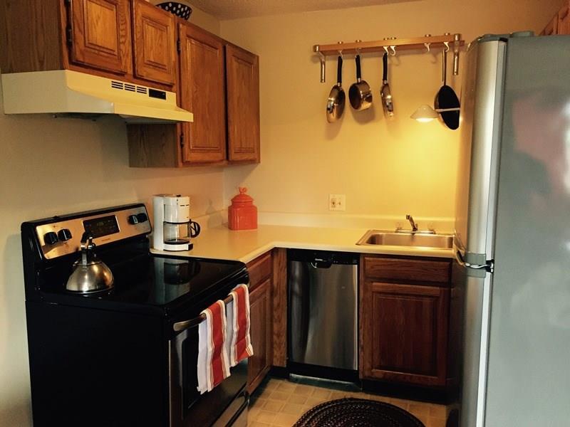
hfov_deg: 61.7
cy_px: 214
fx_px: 478
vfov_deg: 48.2
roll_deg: -1.0
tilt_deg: -7.5
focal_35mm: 29
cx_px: 285
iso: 200
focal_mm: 4.15
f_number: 2.2
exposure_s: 1/30
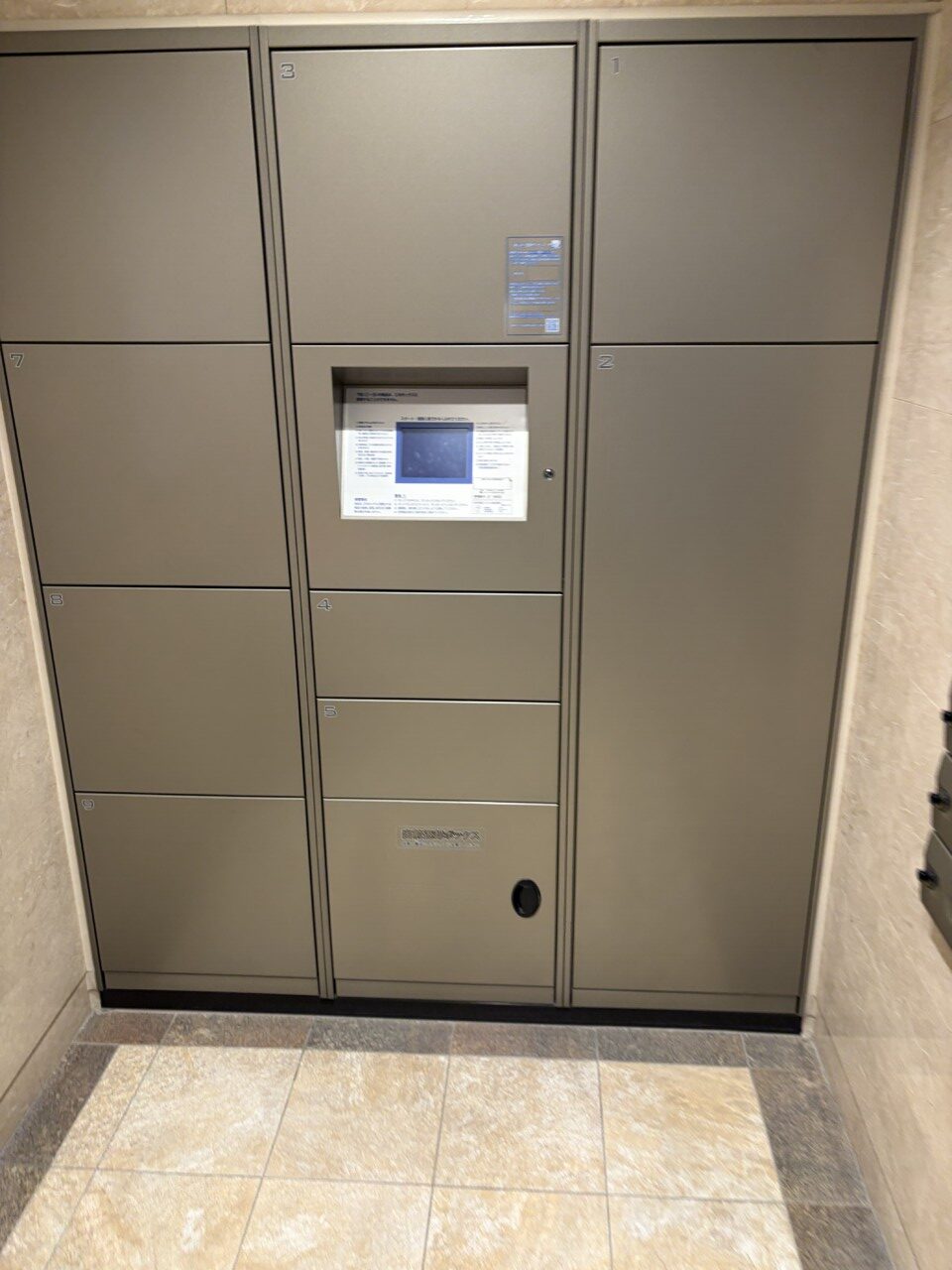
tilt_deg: -16.8
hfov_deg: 53.1
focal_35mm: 26
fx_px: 953
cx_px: 476
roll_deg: +1.1
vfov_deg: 67.3
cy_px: 635
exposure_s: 1/60
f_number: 1.6
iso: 100
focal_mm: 5.96
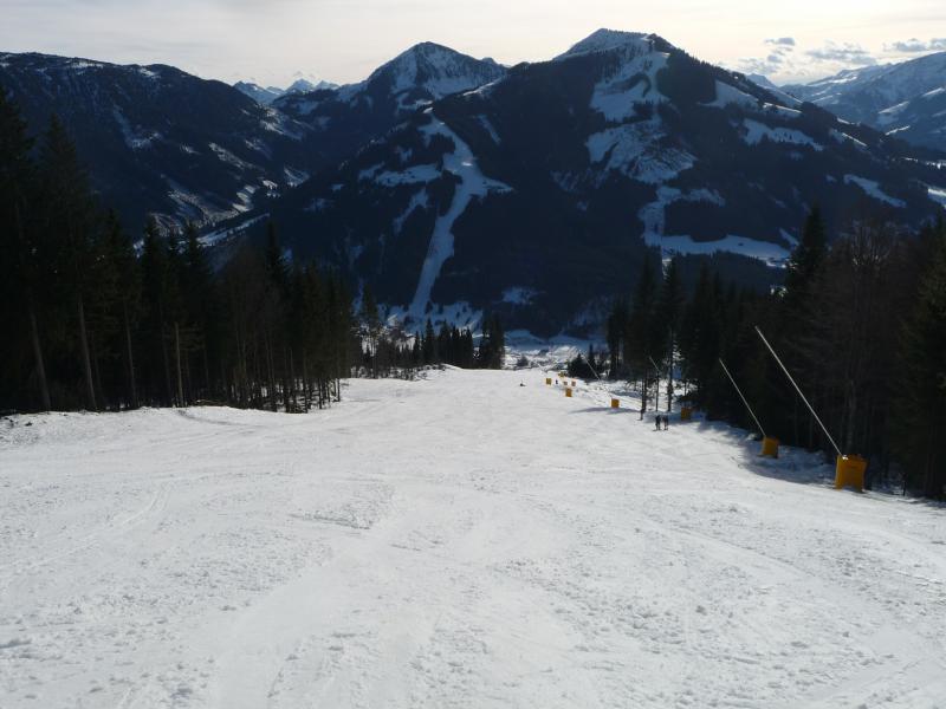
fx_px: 875
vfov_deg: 44.2
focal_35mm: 32
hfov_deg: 56.8
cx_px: 473
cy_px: 354
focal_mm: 5.3
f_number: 8
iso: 100
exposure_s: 1/500
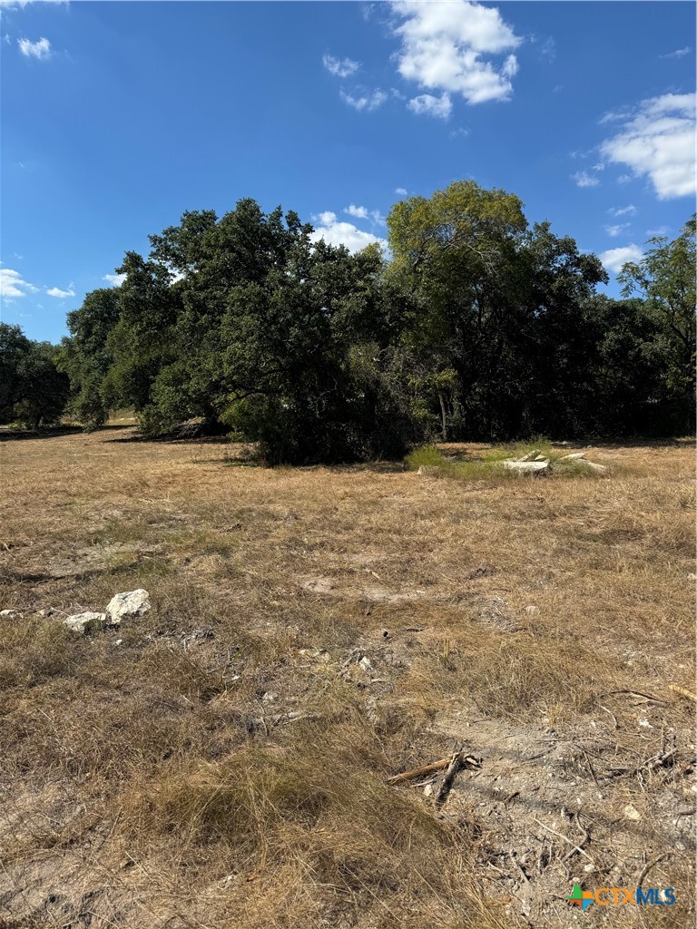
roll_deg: -0.6
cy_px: 464
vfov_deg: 71.6
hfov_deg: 56.8
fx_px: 644
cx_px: 348
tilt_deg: -4.2
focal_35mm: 24
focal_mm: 6.76
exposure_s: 1/4049
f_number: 1.78
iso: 80
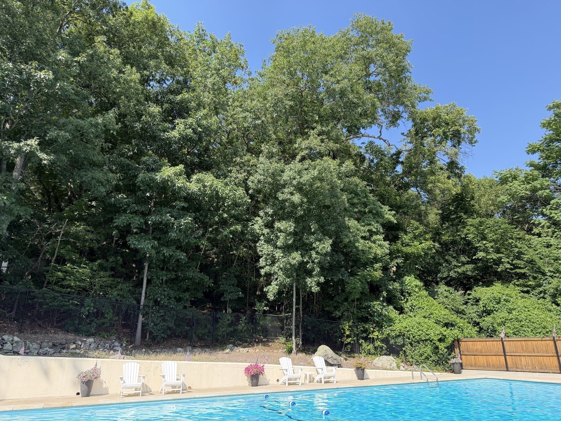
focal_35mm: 24
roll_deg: +0.8
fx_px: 389
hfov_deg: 71.6
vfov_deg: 56.8
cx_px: 280
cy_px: 210
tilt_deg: +17.7
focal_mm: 6.76
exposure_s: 1/1770
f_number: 1.78
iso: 100
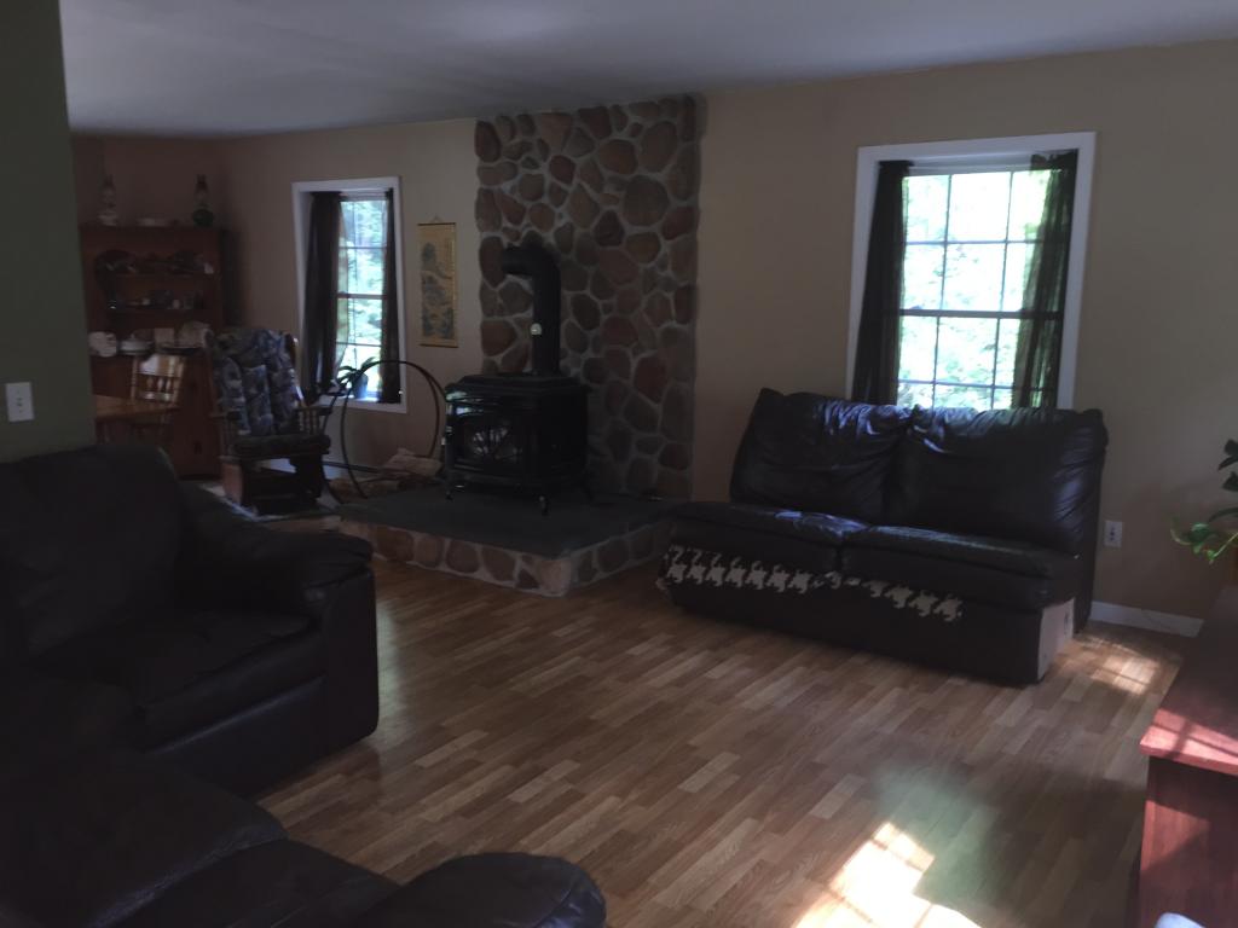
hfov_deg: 61.7
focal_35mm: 29
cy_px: 464
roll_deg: +0.3
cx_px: 619
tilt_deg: -9.7
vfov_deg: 48.2
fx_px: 1037
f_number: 2.2
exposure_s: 1/16
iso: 125
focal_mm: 4.15
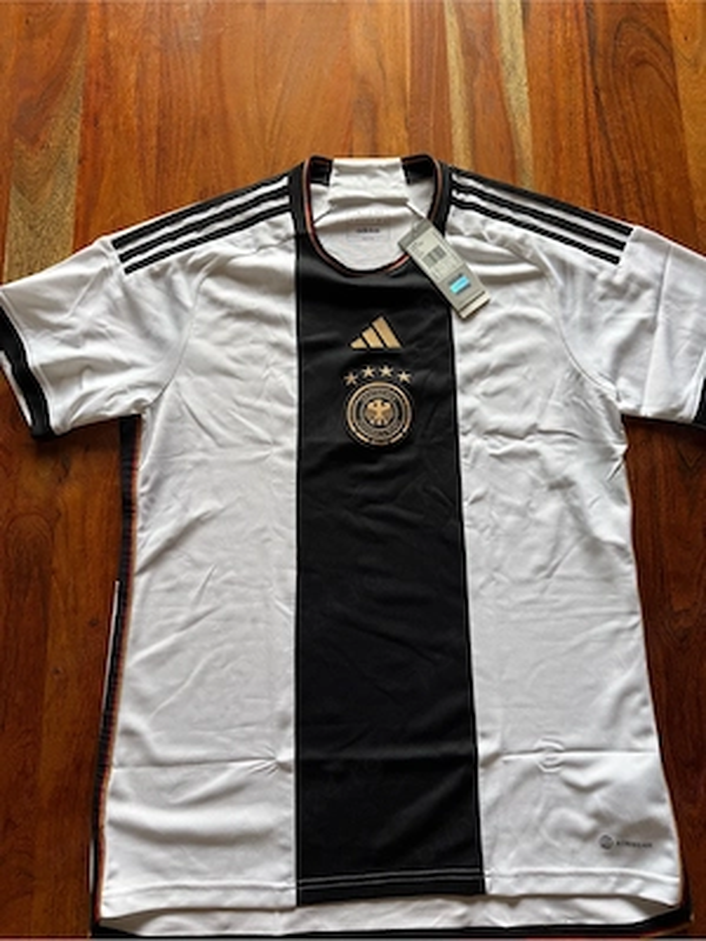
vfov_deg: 71.6
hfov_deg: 56.8
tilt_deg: -78.2
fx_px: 653
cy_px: 470
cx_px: 353
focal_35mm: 24
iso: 100
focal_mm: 6.76
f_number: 1.78
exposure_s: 1/121
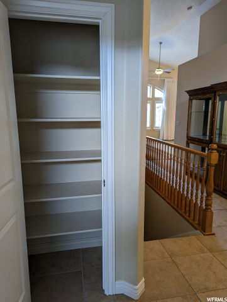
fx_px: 209
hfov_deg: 56.9
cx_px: 114
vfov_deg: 71.5
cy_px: 151
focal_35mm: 24
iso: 46
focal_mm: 6.81
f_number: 1.85
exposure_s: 1/34.9
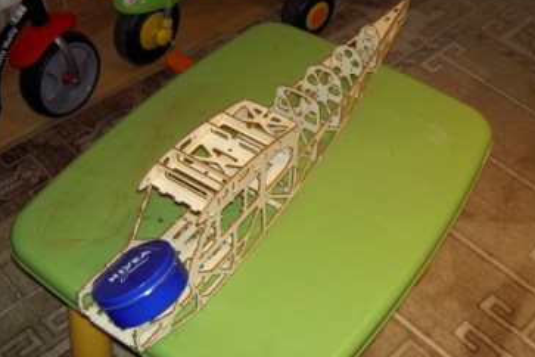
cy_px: 156
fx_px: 743
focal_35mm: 50
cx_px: 317
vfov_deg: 27.0
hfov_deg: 39.5
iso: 200
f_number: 2.8
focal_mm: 8
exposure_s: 1/60
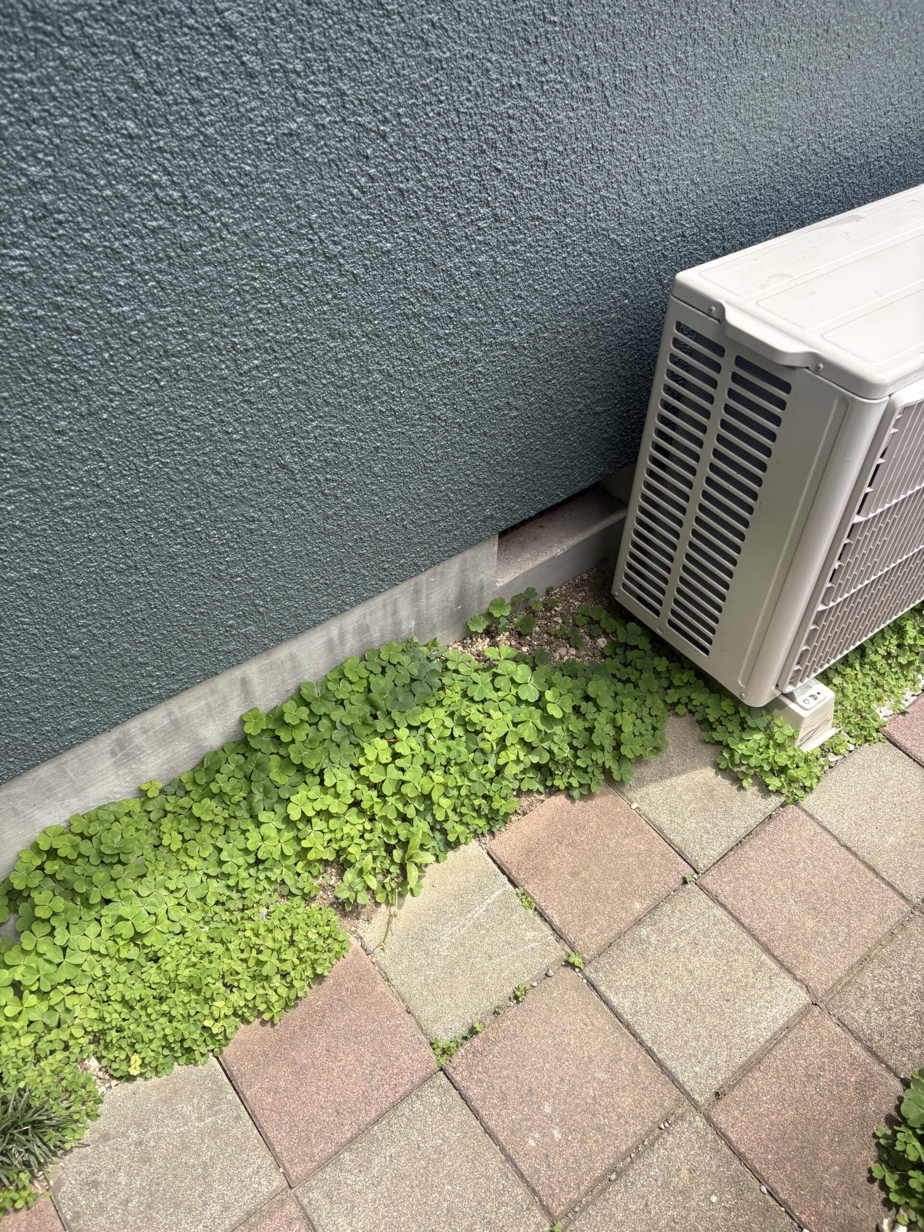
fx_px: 925
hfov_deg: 53.1
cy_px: 616
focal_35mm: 26
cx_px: 462
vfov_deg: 67.3
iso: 50
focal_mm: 5.96
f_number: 1.6
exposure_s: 1/782
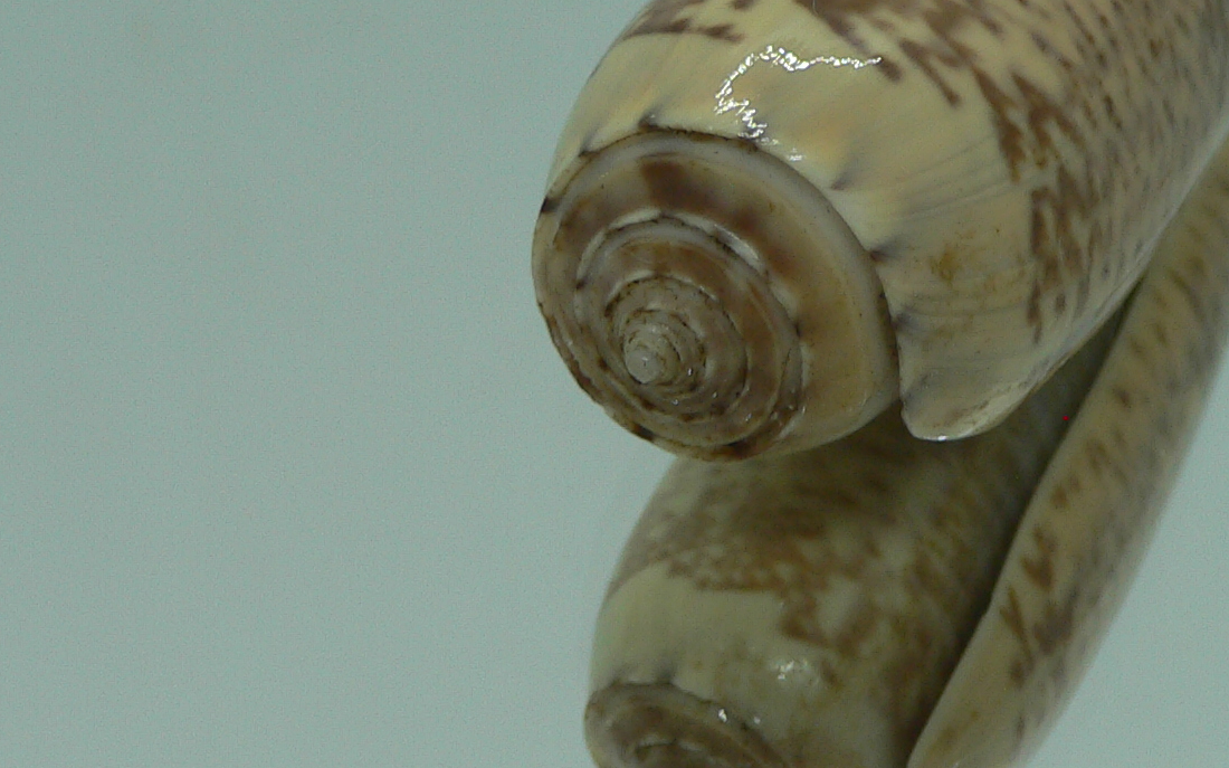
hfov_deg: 29.7
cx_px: 940
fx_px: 2277
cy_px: 252
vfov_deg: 19.1
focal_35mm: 68
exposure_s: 1/60
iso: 80
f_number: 2.8
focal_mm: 4.6
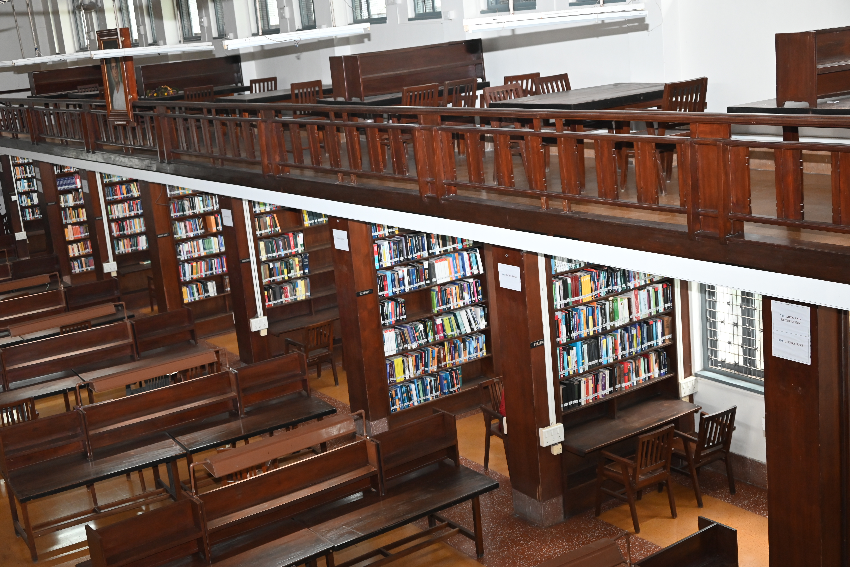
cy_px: 284
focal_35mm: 46
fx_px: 1086
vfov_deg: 29.3
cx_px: 425
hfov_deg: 42.7
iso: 2500
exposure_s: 1/80
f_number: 5.6
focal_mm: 46
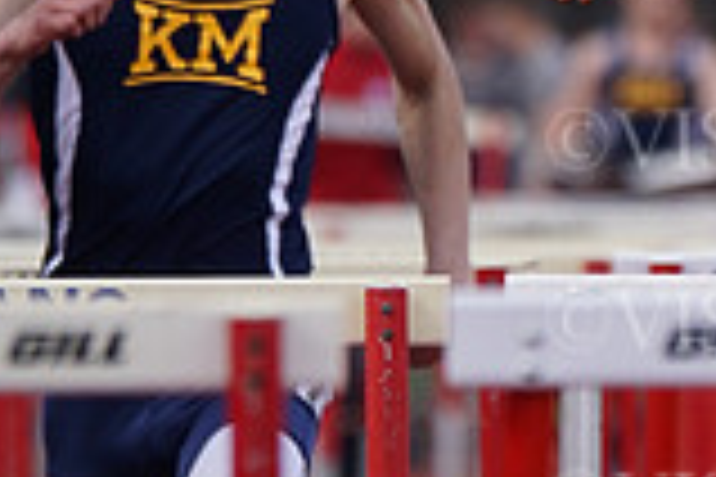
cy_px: -133
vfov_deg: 0.8
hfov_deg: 1.1
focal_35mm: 1806
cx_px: 1198
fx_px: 35917
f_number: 5.6
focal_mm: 330
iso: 400
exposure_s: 1/1000
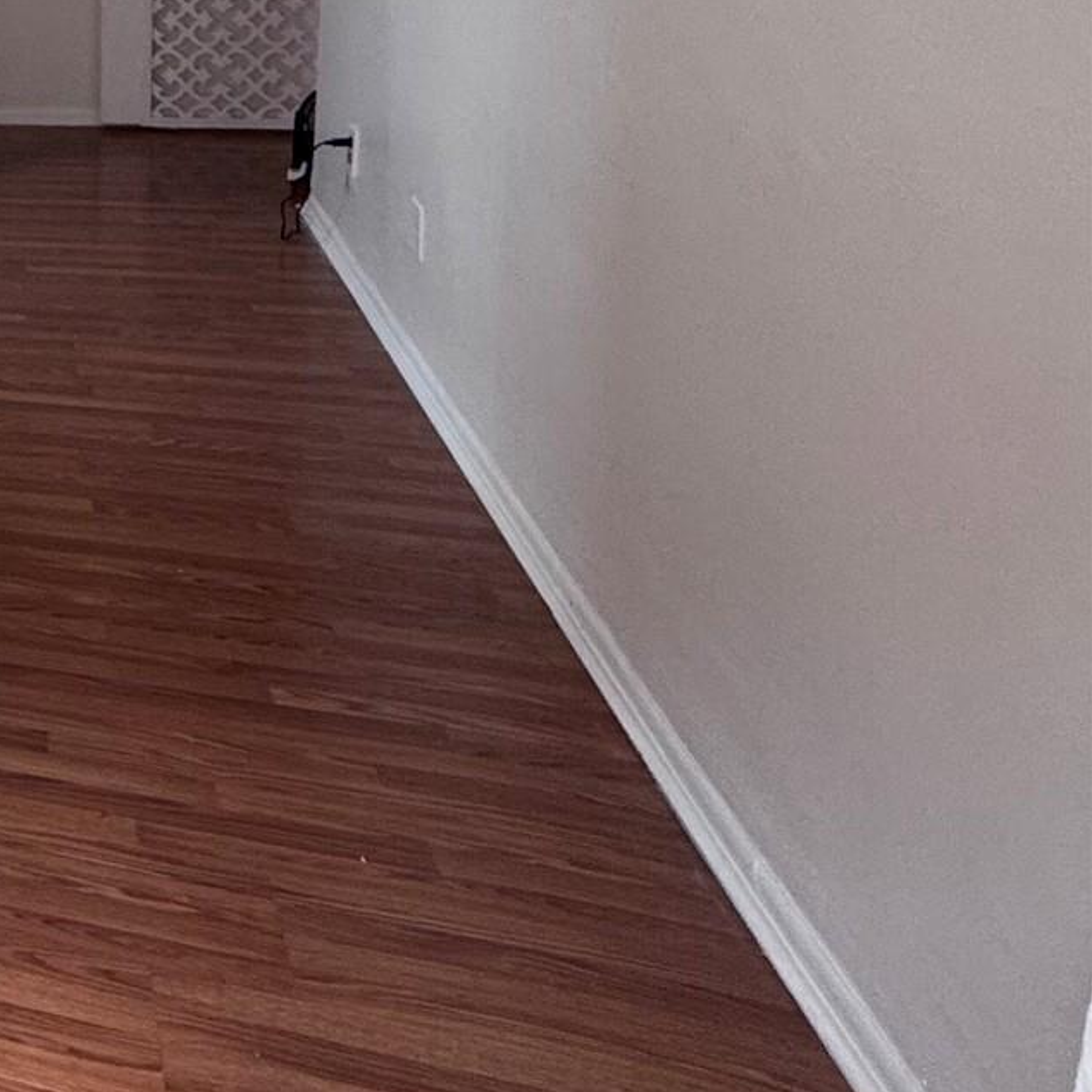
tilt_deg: -12.4
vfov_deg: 38.7
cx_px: -670
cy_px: 90
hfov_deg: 25.8
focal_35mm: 40
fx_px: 1428
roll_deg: +5.9
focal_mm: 2.22
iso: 160
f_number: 2.2
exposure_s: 1/99
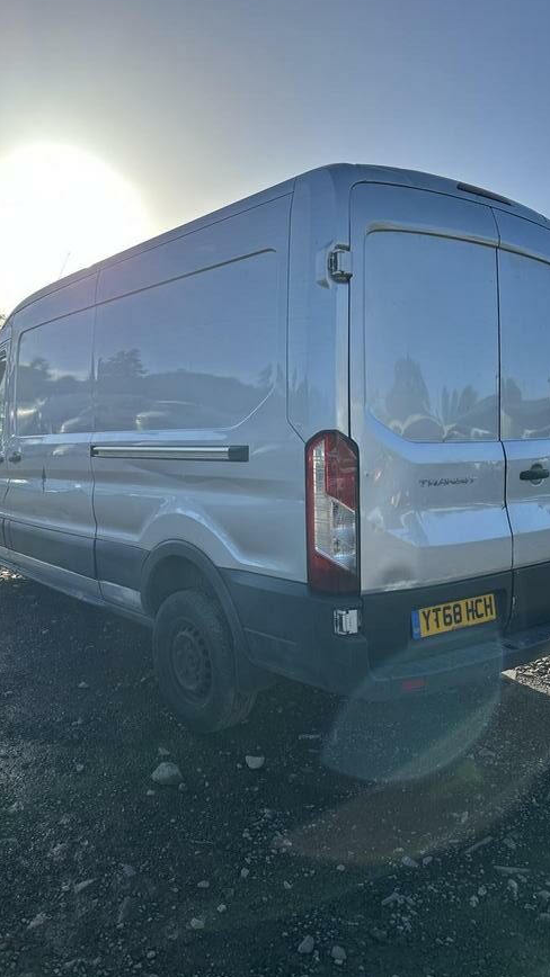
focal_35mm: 27
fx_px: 700
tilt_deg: -5.1
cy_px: 487
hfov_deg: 42.9
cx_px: 267
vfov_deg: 69.9
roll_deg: -0.3
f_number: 1.78
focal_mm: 6.86
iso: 80
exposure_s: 1/3861
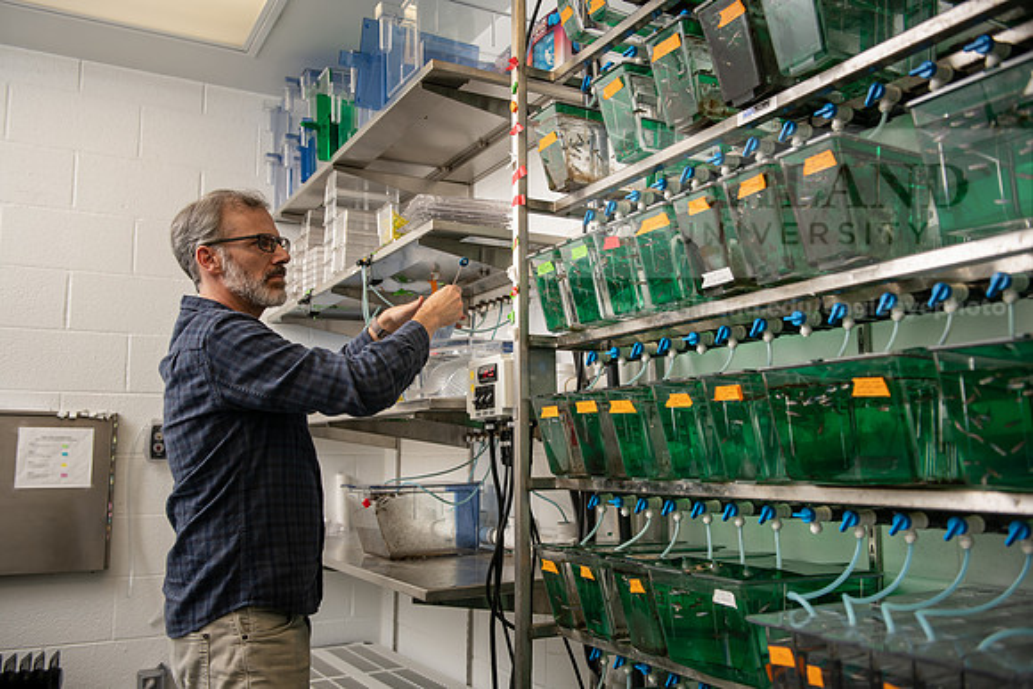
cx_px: 516
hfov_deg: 58.7
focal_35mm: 32
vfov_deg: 41.1
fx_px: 918
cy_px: 344
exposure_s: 1/100
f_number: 4
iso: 160
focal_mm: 32
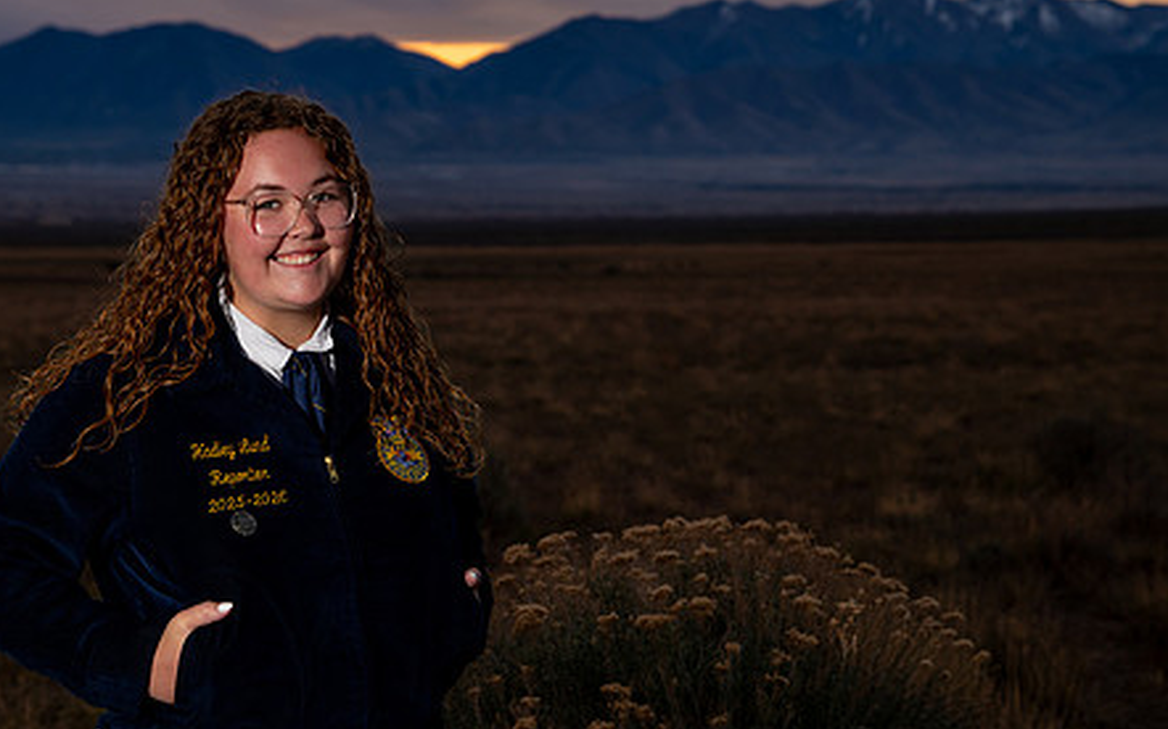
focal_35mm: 96
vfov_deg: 13.6
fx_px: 3055
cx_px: 457
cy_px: 309
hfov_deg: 21.6
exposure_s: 1/160
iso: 200
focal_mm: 70
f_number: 5.6
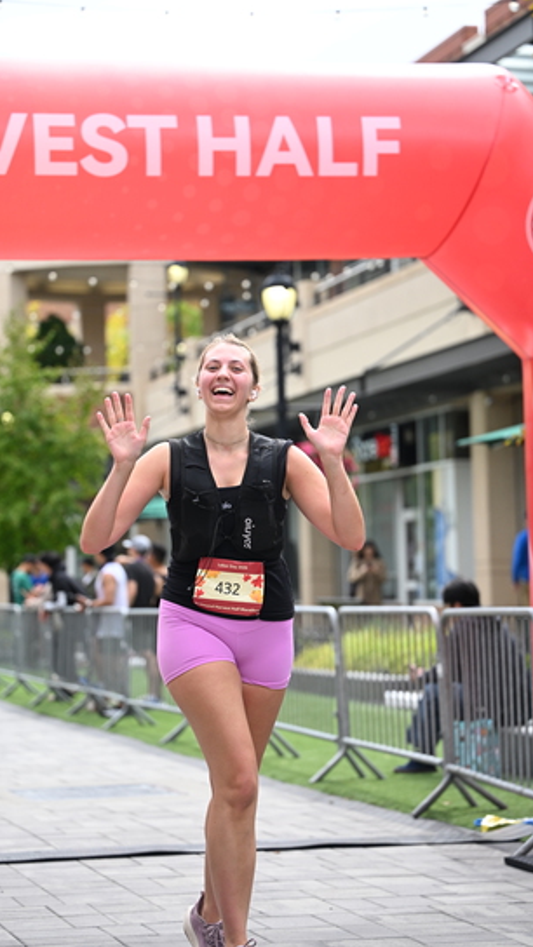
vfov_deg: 23.9
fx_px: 2236
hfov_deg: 13.6
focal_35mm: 89
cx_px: 253
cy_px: 470
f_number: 2.8
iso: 640
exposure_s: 1/2500
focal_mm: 84
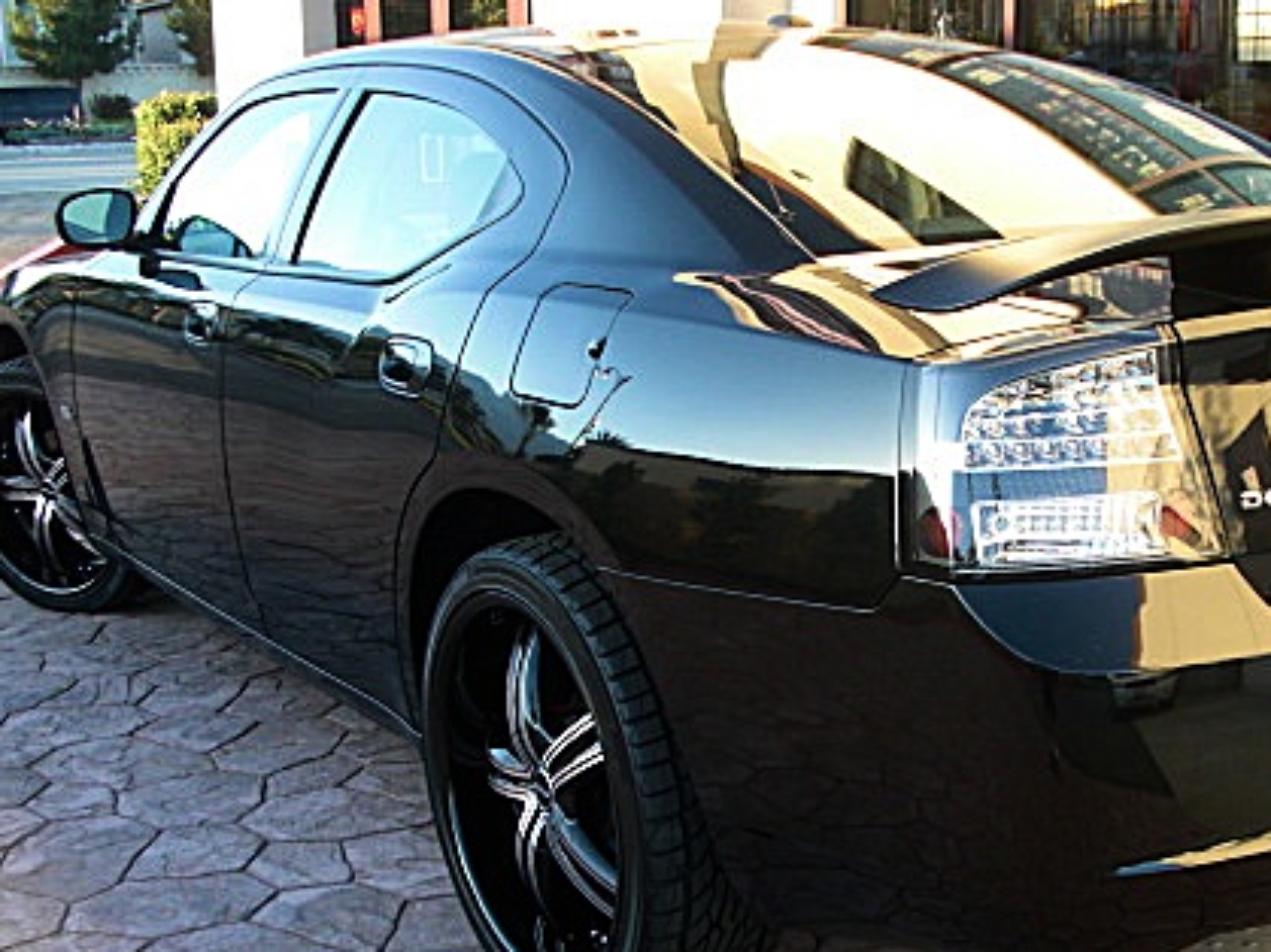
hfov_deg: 34.6
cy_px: 652
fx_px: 2019
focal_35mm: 55
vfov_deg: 26.4
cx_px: 865
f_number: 2.8
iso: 100
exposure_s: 1/125
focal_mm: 6.3
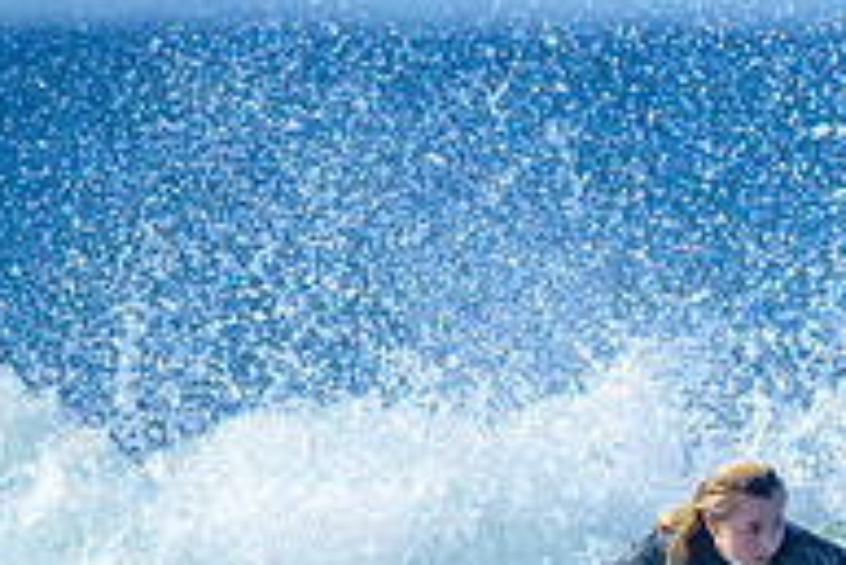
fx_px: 57240
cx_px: 798
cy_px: 694
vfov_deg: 0.6
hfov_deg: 0.8
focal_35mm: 2434
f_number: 6.3
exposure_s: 1/2000
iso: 280
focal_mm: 800
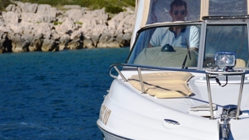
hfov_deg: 8.0
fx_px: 1775
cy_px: 102
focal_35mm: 269
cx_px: 235
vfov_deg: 4.5
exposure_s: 1/4000
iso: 250
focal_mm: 70
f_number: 5
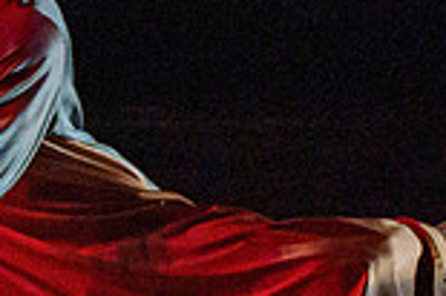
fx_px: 27734
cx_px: -105
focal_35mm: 2241
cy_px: -252
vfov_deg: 0.6
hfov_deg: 0.9
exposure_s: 1/250
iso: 5000
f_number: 5.6
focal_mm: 400
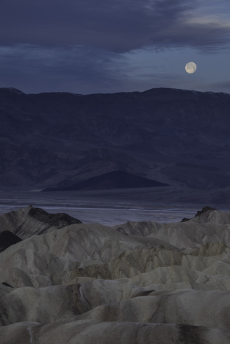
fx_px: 1215
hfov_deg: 10.8
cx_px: 116
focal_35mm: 127
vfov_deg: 16.1
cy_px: 172
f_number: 16
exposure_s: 1/60
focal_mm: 80
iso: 100
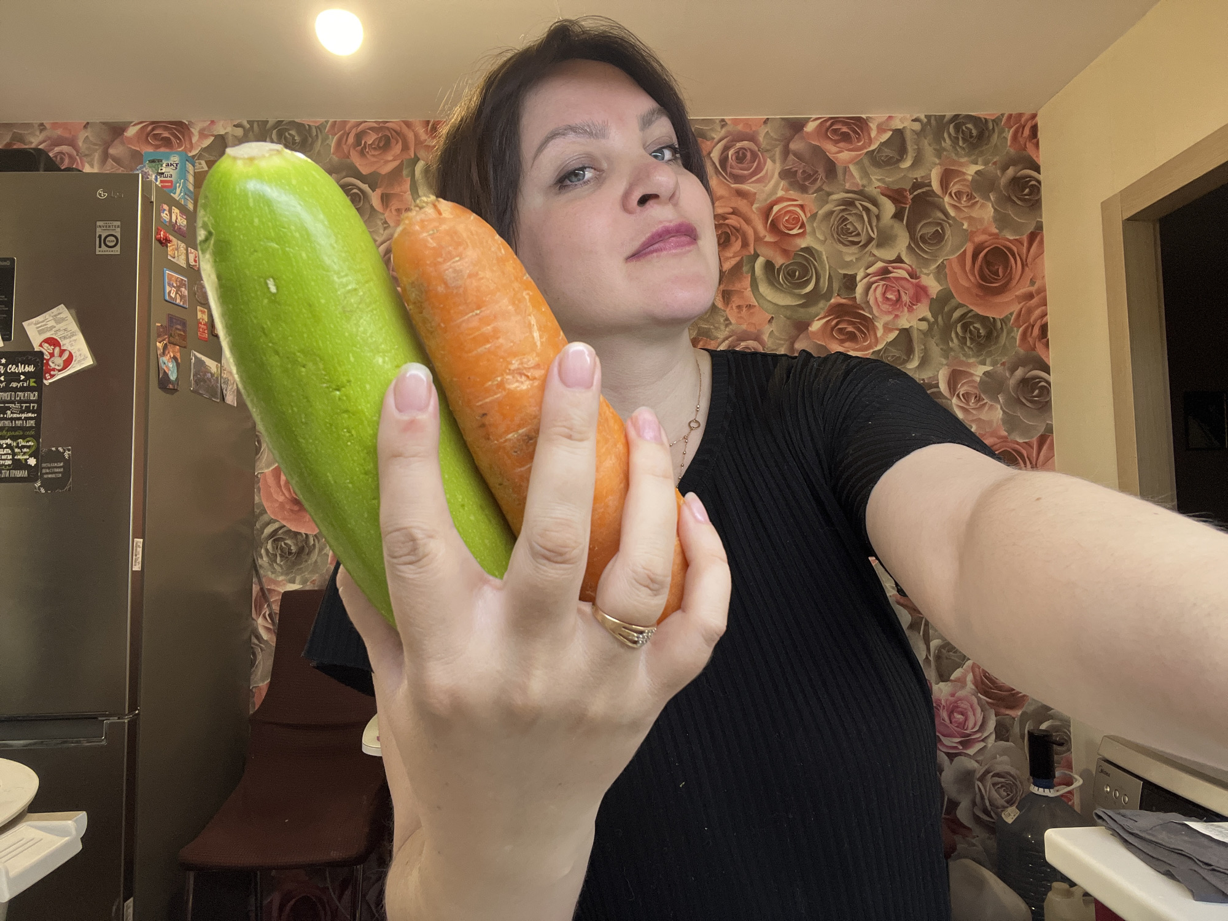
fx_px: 816
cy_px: 460
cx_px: 614
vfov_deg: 58.9
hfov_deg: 73.9
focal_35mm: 23
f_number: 2.2
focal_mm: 2.71
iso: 100
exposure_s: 1/50
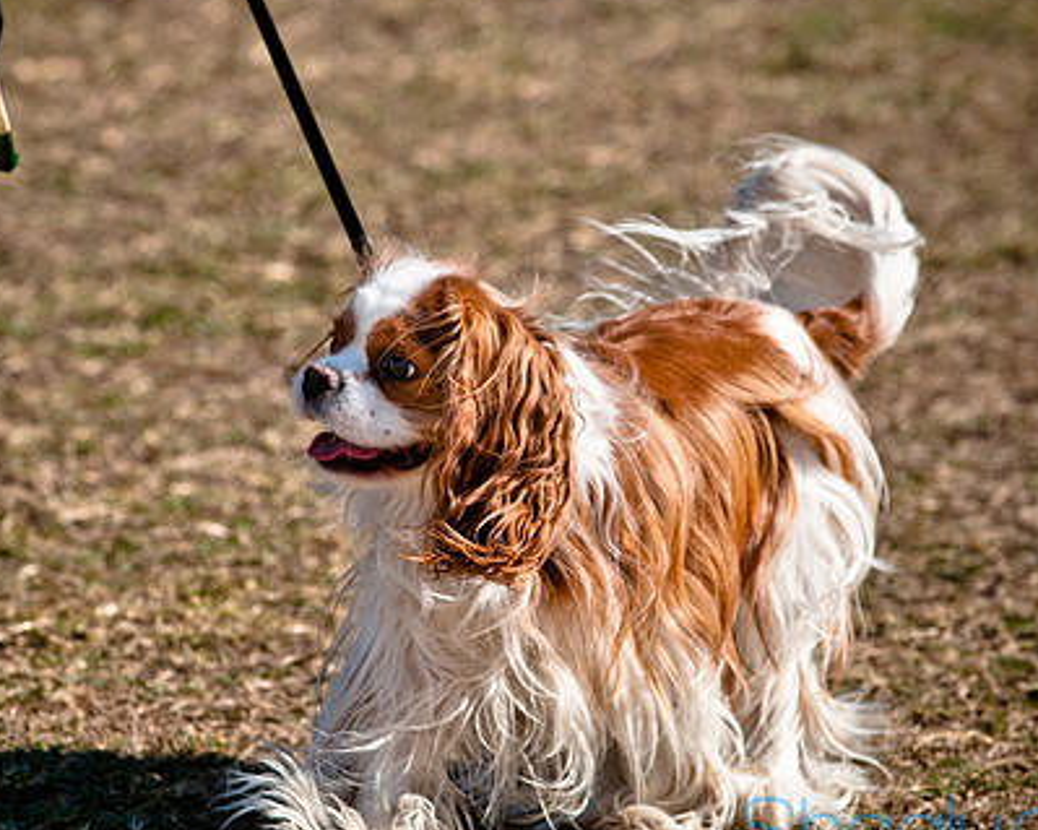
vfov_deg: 3.8
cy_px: 462
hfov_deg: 4.7
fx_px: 12562
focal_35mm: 409
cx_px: 403
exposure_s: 1/2000
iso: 400
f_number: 5.6
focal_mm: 200
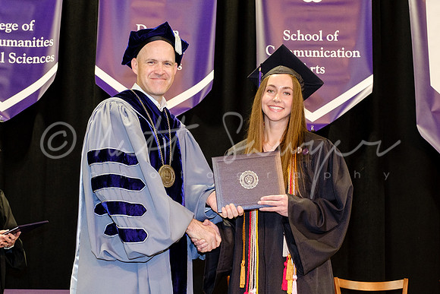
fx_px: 664
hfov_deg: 36.6
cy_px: 189
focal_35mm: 54
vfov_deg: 24.8
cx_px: 211
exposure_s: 1/100
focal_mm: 23.4
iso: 1250
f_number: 4
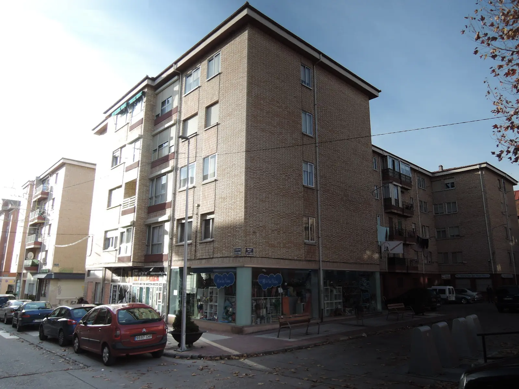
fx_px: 360
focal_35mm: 24
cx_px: 260
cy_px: 194
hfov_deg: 71.6
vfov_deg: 56.8
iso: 80
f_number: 2.8
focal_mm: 5.1
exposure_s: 1/160
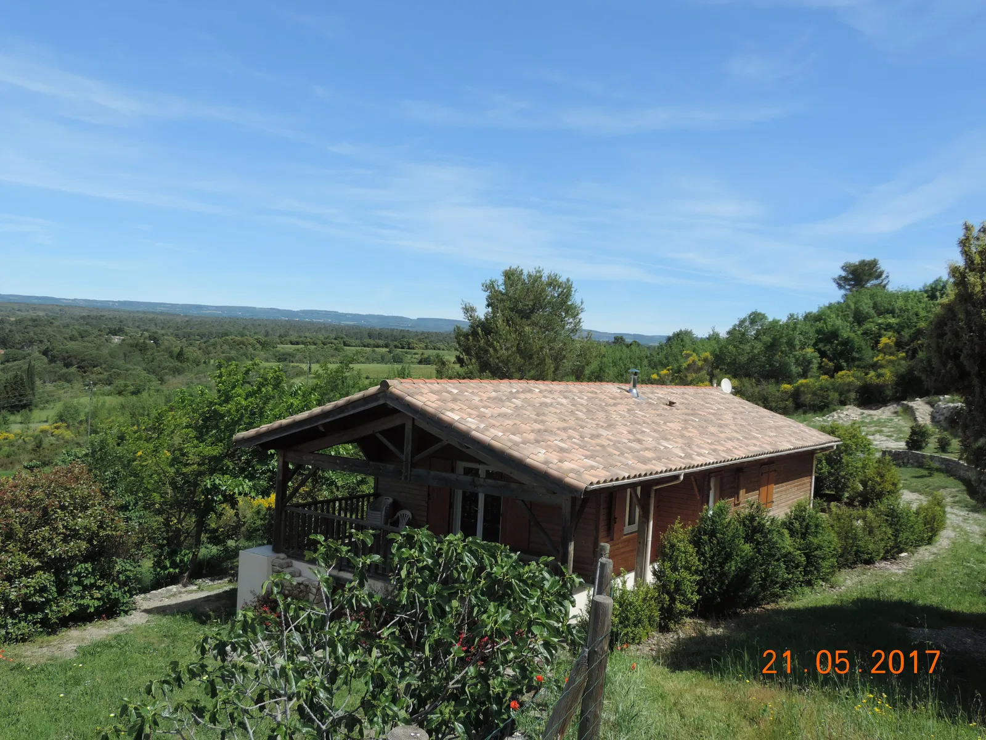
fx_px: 855
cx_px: 493
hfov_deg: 60.0
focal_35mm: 30
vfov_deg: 46.8
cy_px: 370
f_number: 3.1
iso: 80
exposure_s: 1/1000
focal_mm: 5.3
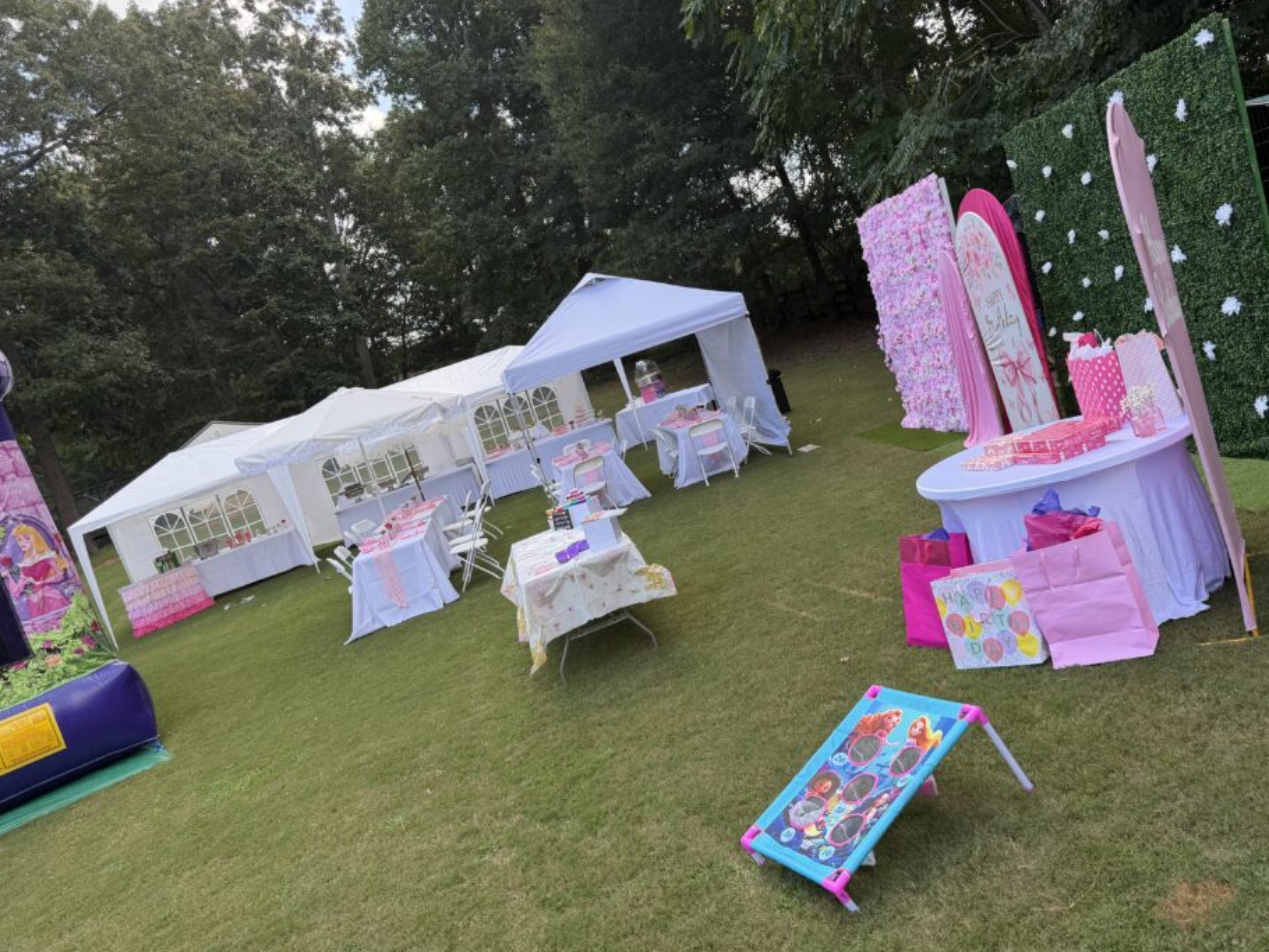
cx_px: 681
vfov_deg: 51.4
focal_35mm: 27
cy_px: 453
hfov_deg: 65.2
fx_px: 990
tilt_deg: -4.9
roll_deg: +19.3
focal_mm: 6.76
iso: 100
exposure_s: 1/1018
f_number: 1.78
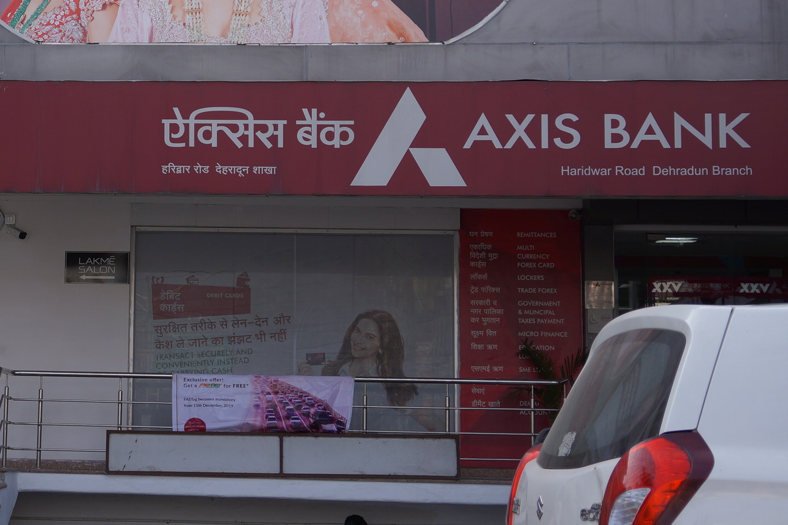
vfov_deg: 16.4
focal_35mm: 83
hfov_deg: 24.0
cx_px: 116
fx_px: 1815
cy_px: 153
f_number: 5.6
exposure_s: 1/250
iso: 100
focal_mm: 29
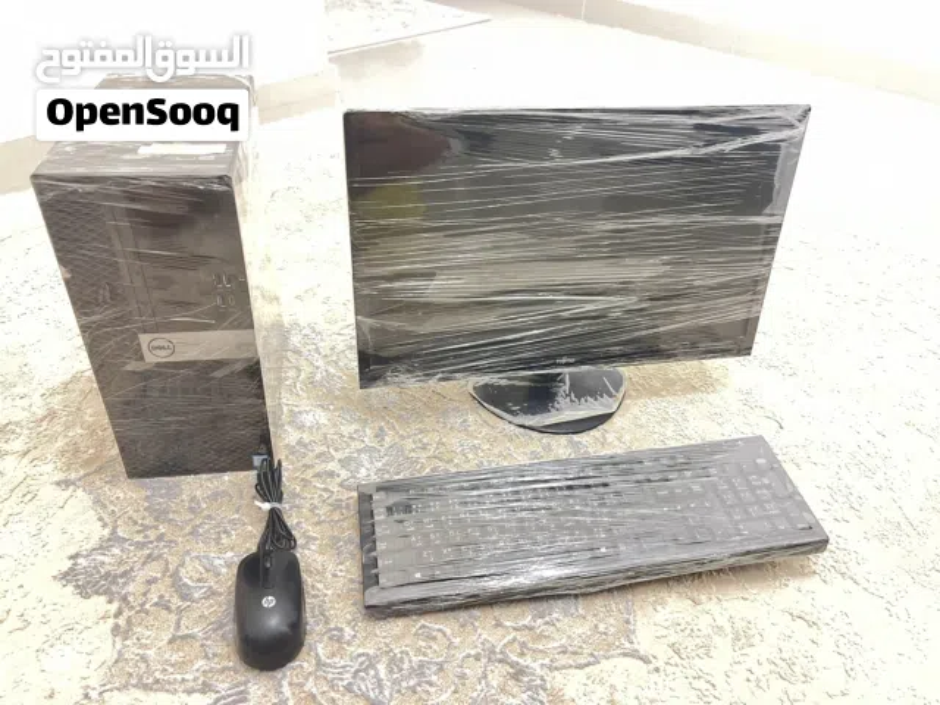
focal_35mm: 26
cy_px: 352
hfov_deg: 67.3
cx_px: 470
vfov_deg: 53.1
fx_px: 706
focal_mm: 5.1
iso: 1000
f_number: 1.6
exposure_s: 1/25
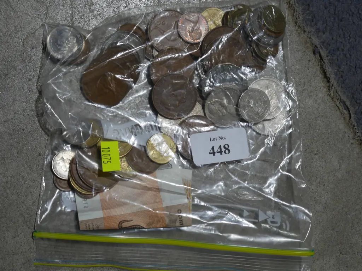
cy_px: 136
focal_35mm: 66
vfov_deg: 22.3
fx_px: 690
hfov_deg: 29.4
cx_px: 181
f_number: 5.4
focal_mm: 33
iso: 250
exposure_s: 1/80
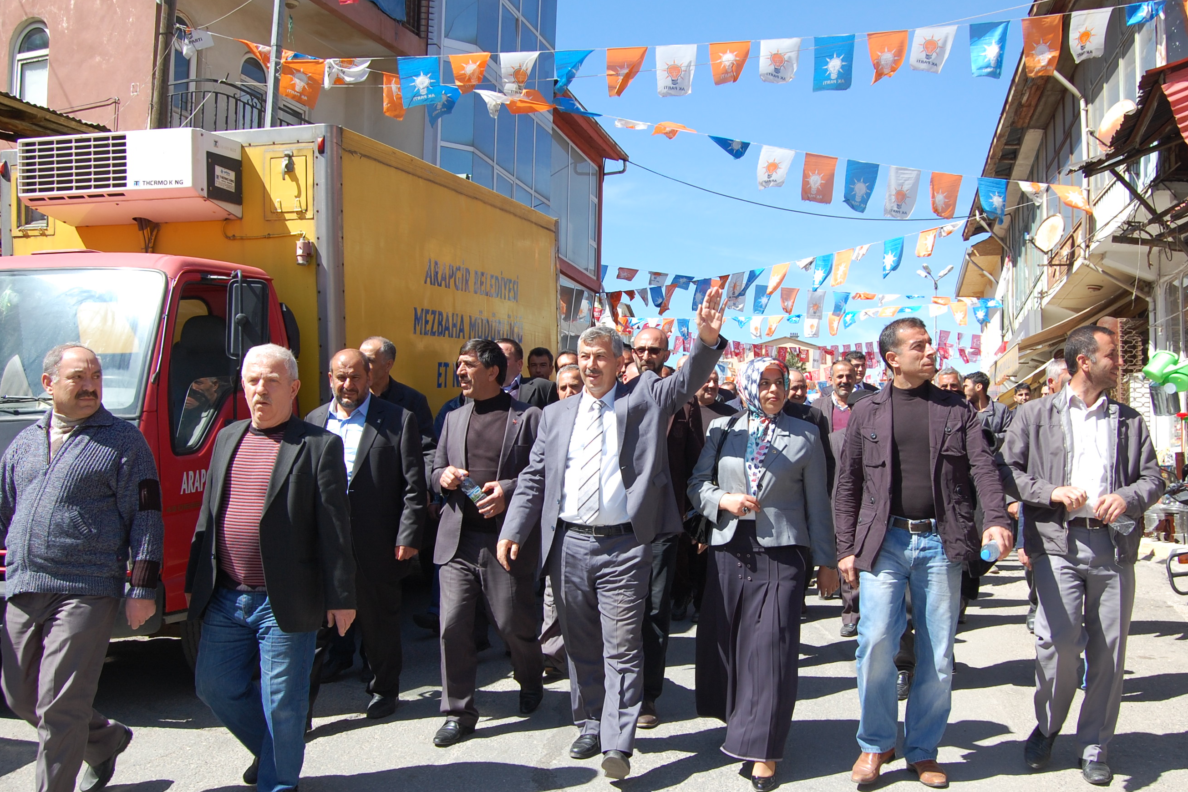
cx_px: 651
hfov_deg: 50.6
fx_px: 1254
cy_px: 420
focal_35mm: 38
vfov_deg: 35.0
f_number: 8
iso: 200
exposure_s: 1/250
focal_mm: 22
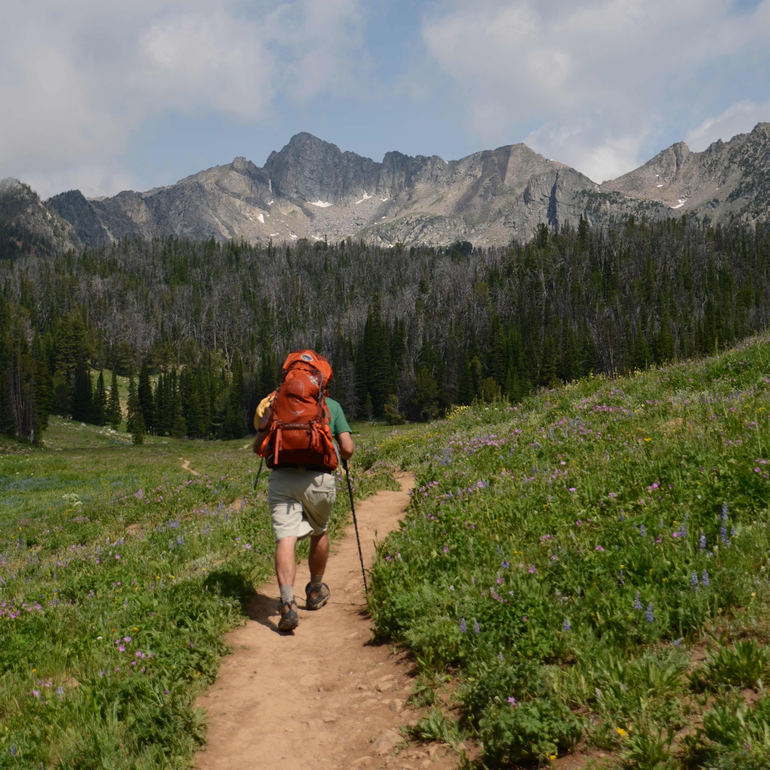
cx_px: 304
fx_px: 1702
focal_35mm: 68
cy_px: 384
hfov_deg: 25.4
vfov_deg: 25.5
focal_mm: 35
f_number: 5
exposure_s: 1/400
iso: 100
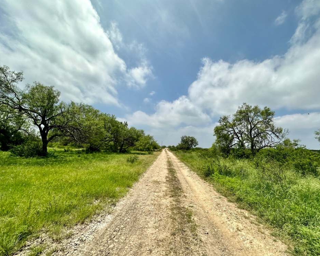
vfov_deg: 84.0
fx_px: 142
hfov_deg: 96.5
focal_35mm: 15
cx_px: 175
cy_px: 130
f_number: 2.2
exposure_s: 1/4831
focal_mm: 2.22
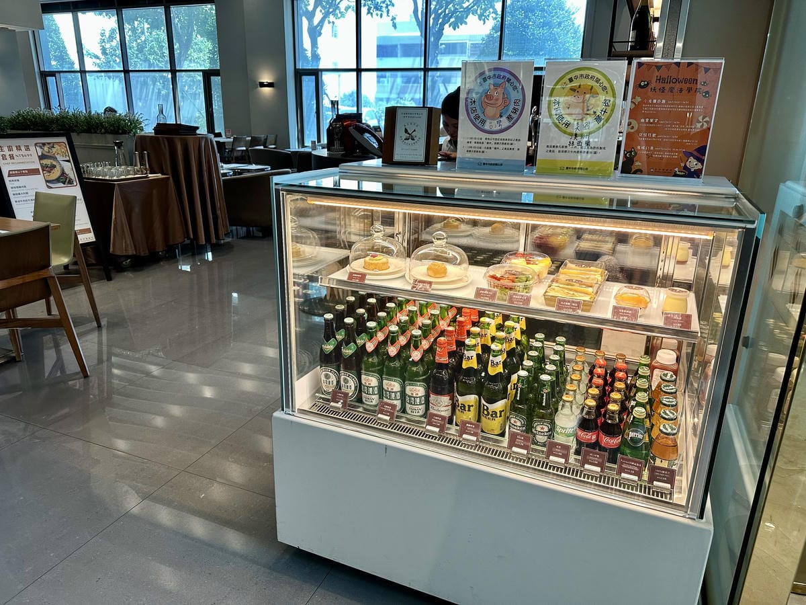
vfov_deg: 56.8
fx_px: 559
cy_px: 302
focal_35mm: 24
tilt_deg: -18.1
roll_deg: -1.2
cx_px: 403
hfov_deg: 71.6
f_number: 1.78
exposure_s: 1/120
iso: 200
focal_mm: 6.86
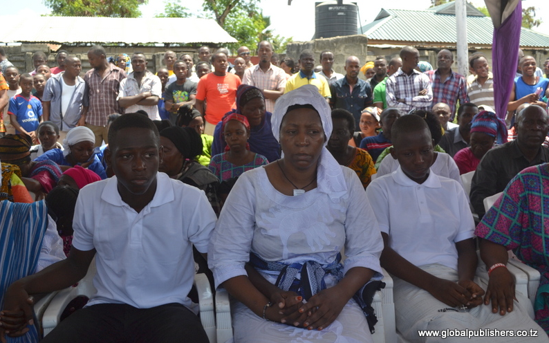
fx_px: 554
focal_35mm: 37
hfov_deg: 52.8
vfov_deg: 34.4
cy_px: 165
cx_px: 275
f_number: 6.3
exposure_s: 1/160
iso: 100
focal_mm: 24
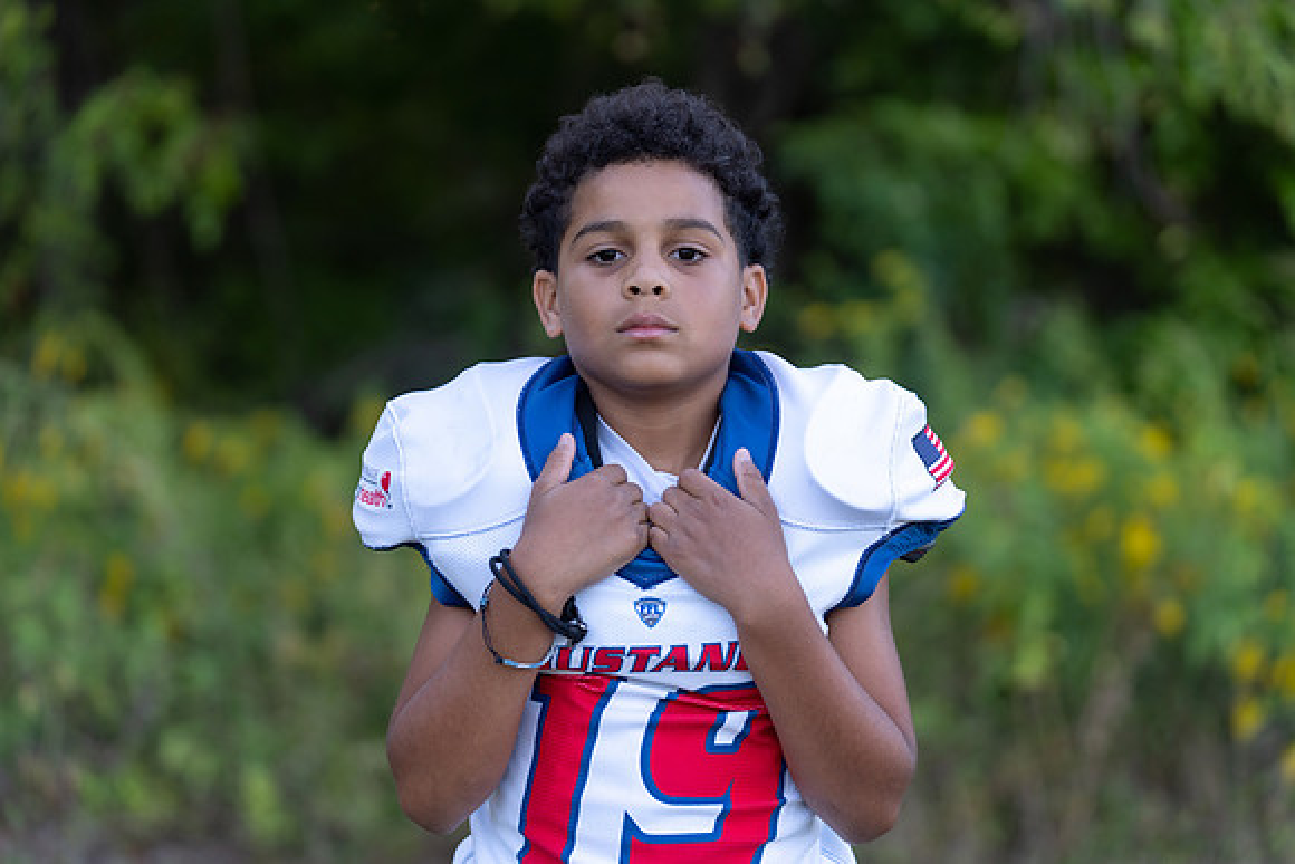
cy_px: 432
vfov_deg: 14.6
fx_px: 3382
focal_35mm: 94
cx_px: 648
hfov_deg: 21.7
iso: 320
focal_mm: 94
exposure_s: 1/320
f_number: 2.8
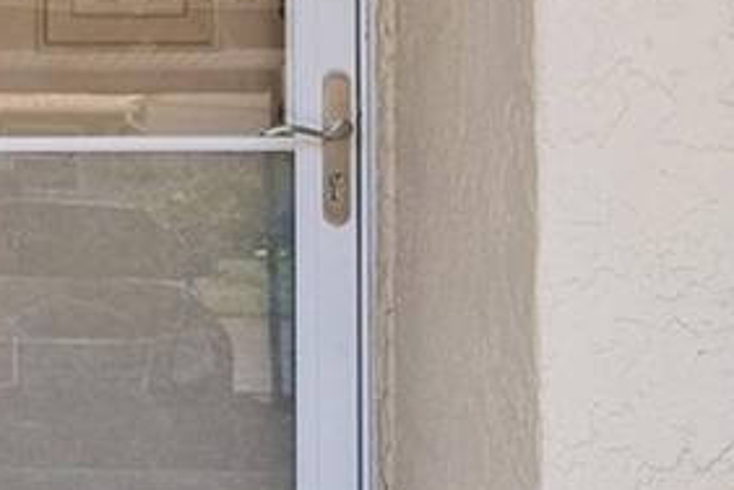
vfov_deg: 16.0
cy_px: 120
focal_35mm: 85
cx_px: -31
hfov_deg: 22.8
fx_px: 1733
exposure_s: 1/125
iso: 100
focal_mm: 10
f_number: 7.1
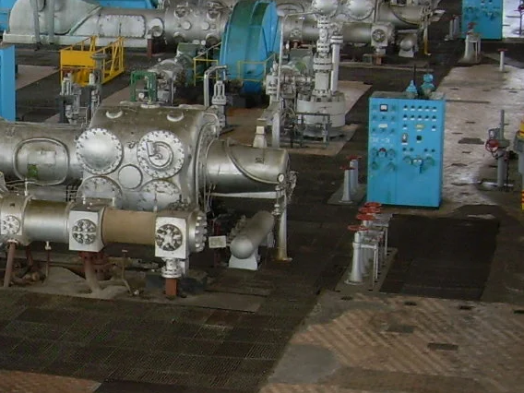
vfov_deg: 13.8
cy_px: 198
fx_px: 1620
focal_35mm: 107
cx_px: -26
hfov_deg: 17.8
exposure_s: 1/38.9
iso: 50
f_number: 2.8
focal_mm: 6.3
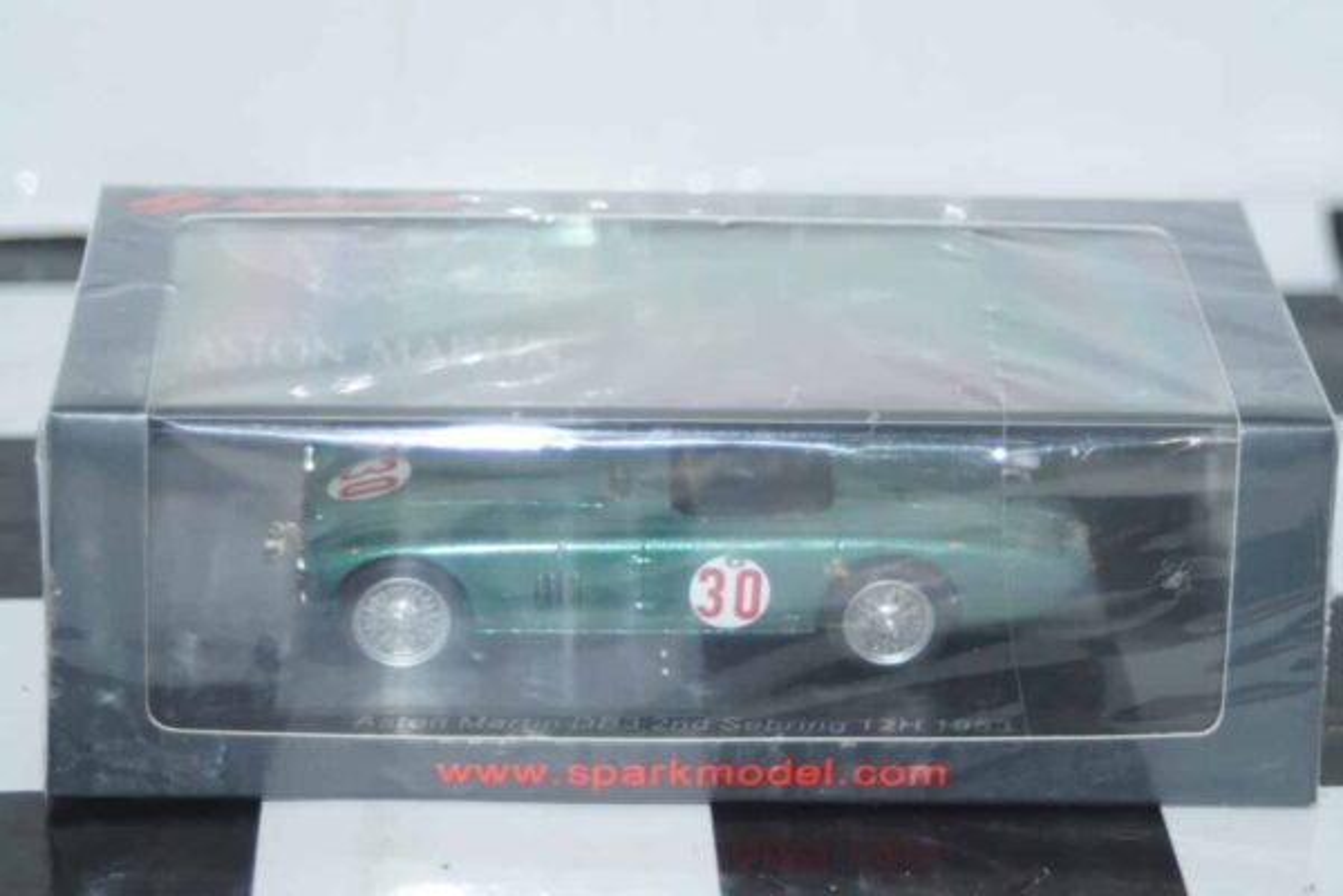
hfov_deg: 17.1
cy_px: 448
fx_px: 4476
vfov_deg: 11.4
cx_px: 672
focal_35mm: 120
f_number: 5.6
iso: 800
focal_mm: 80
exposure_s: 1/60
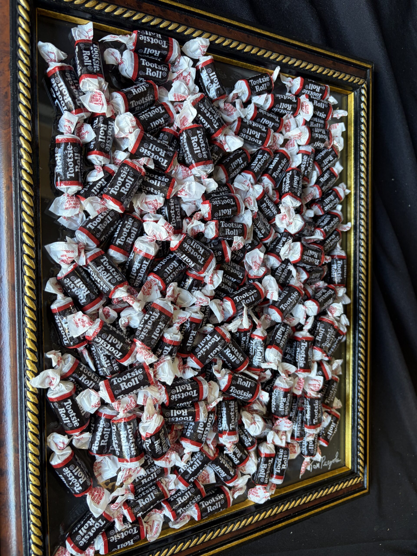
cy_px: 278
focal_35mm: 26
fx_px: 418
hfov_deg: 53.1
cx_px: 208
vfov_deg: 67.3
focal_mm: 5.96
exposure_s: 1/60
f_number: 1.6
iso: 80
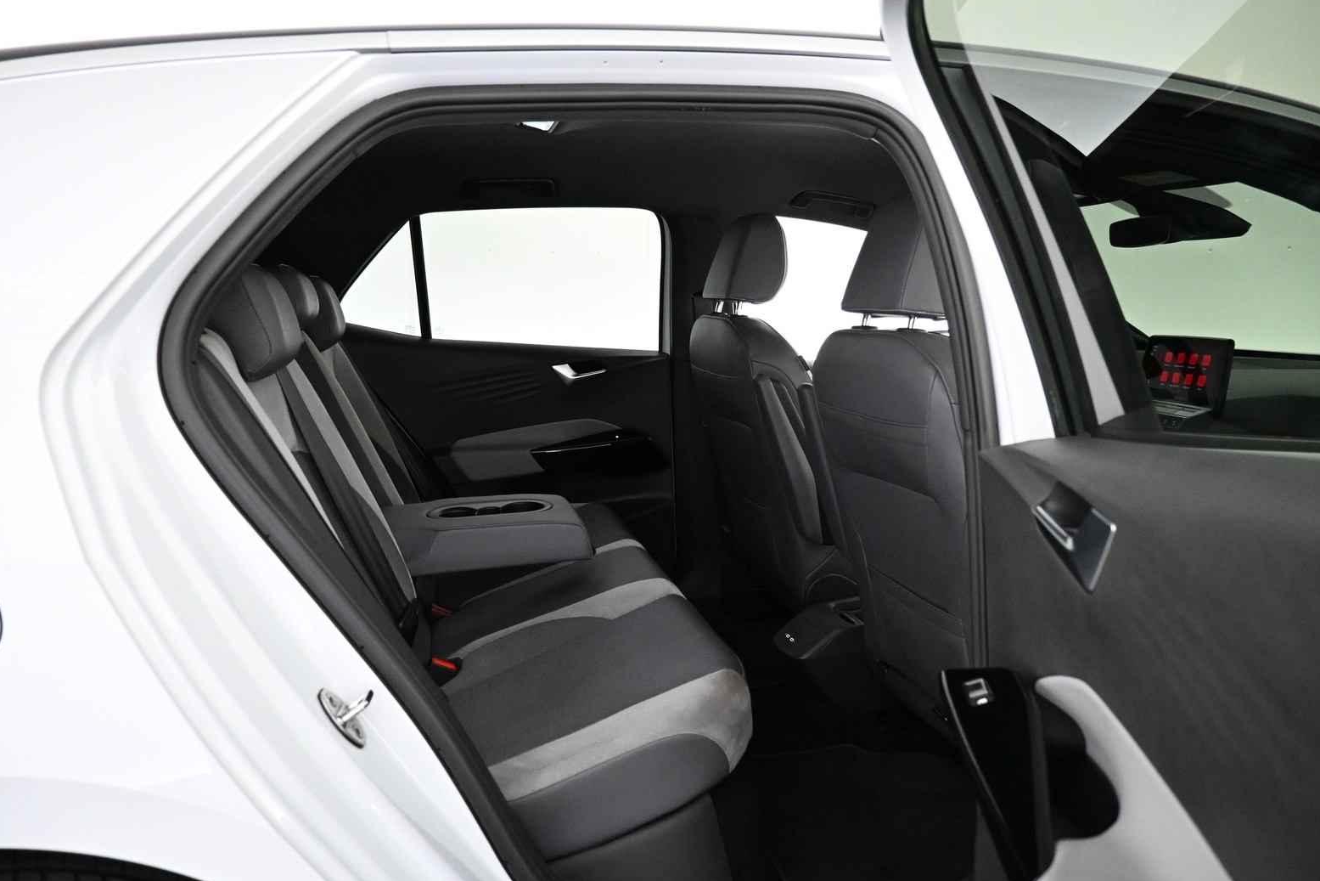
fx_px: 917
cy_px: 452
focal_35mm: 25
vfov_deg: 51.3
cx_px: 644
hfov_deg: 71.5
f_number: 3.5
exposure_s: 1/80
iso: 4000
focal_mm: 16
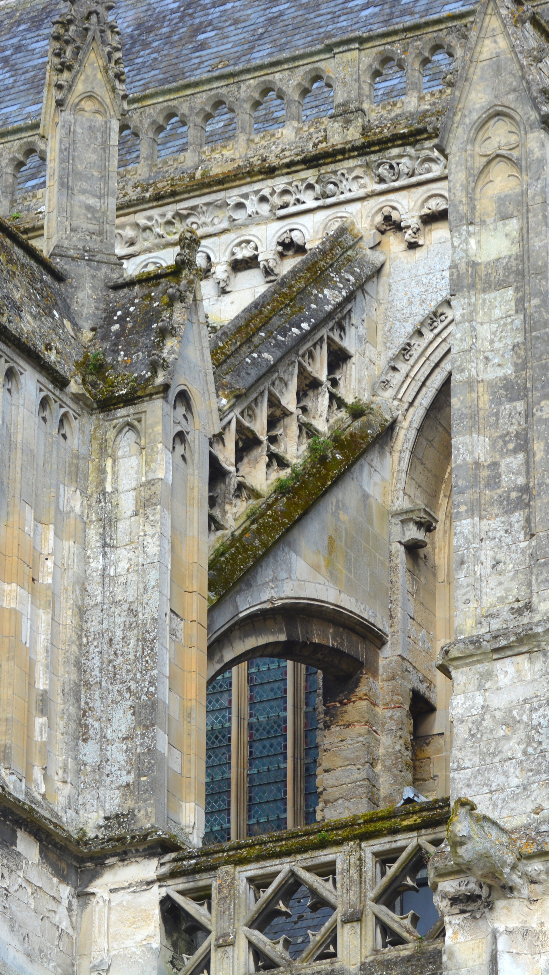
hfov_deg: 7.3
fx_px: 4296
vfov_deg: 13.0
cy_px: 485
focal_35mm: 166
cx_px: 449
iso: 160
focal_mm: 70
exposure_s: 1/125
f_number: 8
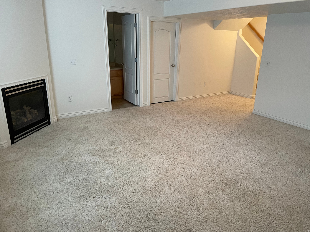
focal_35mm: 26
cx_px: 155
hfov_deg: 67.3
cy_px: 116
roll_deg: -1.1
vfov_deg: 53.1
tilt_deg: -17.8
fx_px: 233
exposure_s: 1/60
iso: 250
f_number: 1.6
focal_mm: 4.2
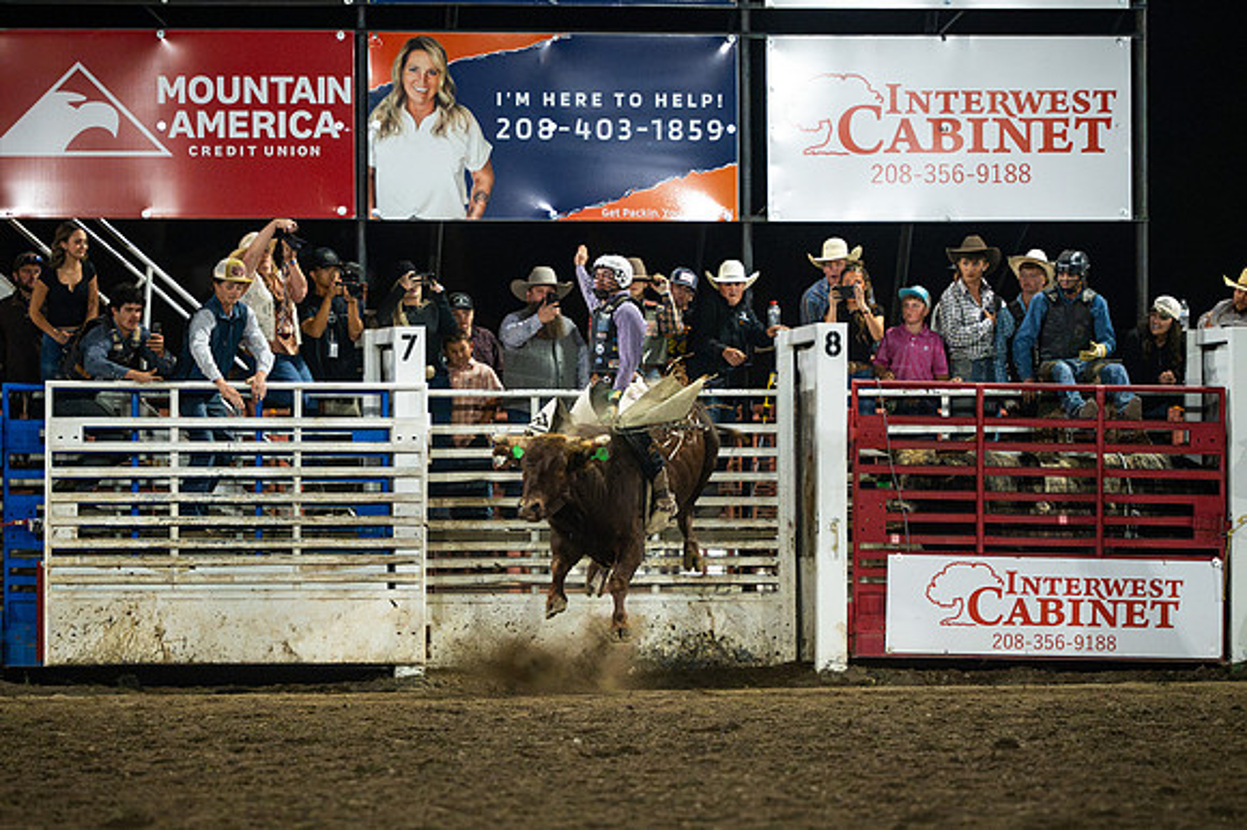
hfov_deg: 9.7
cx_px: 620
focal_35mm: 212
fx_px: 7325
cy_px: 511
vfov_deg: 6.5
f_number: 2.8
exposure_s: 1/500
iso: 3200
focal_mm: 165
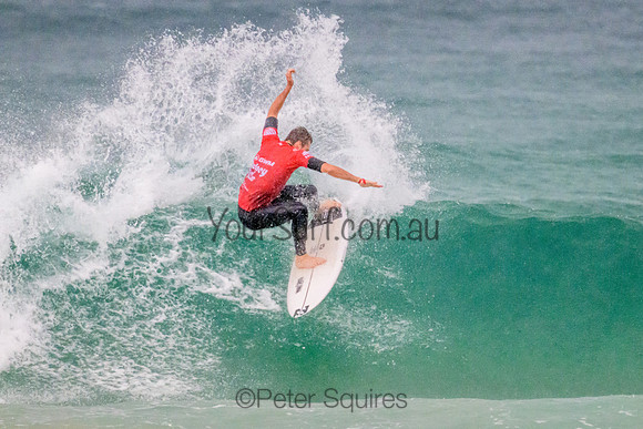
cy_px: 197
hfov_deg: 2.1
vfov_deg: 1.4
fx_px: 17506
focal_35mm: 980
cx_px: 394
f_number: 11
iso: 12800
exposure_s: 1/2000
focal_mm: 800
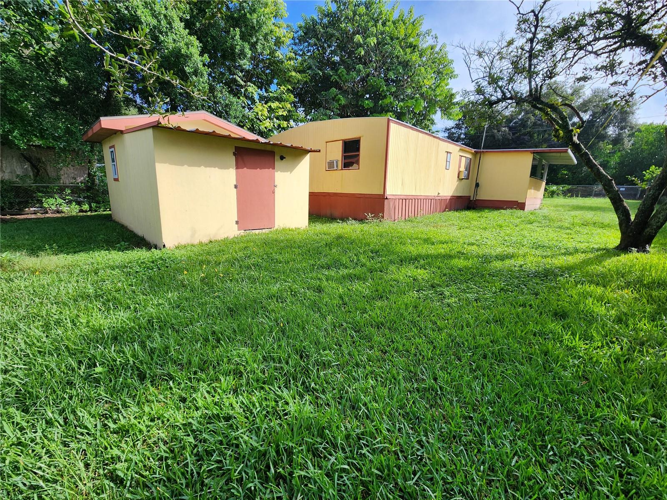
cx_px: 334
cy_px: 250
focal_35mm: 13
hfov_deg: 106.2
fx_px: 250
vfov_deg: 89.9
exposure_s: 1/981
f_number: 2.2
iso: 50
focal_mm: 2.2
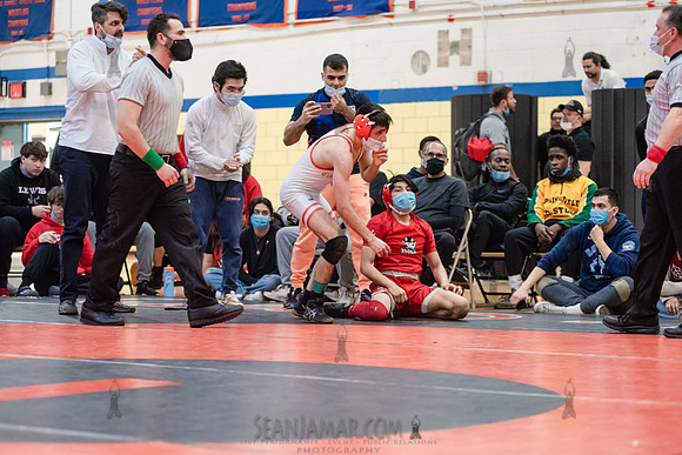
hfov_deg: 20.4
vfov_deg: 13.7
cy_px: 228
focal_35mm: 100
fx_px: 1895
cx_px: 341
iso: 4000
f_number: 3.5
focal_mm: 100
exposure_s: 1/400
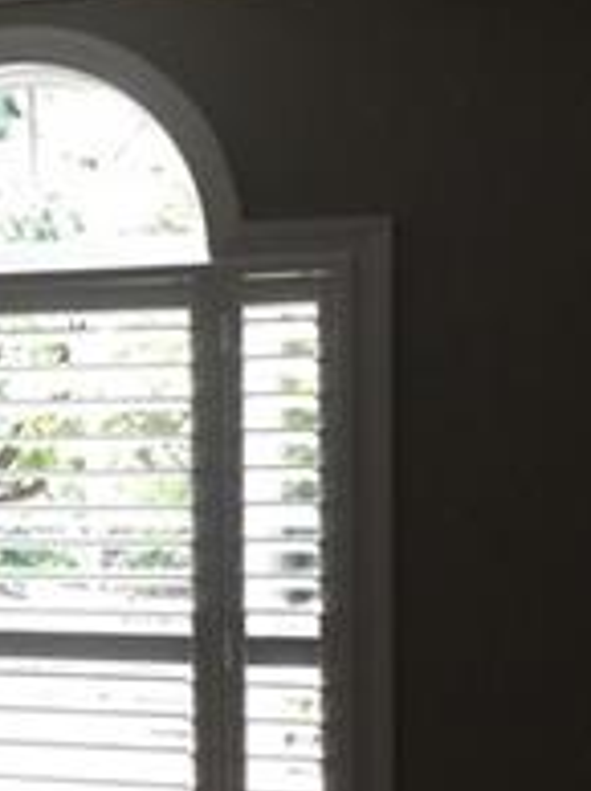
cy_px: 530
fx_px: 2624
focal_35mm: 115
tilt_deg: -2.3
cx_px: -404
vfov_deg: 17.1
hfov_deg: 12.0
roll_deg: +1.9
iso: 50
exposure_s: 1/30
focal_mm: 4.15
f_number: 2.2
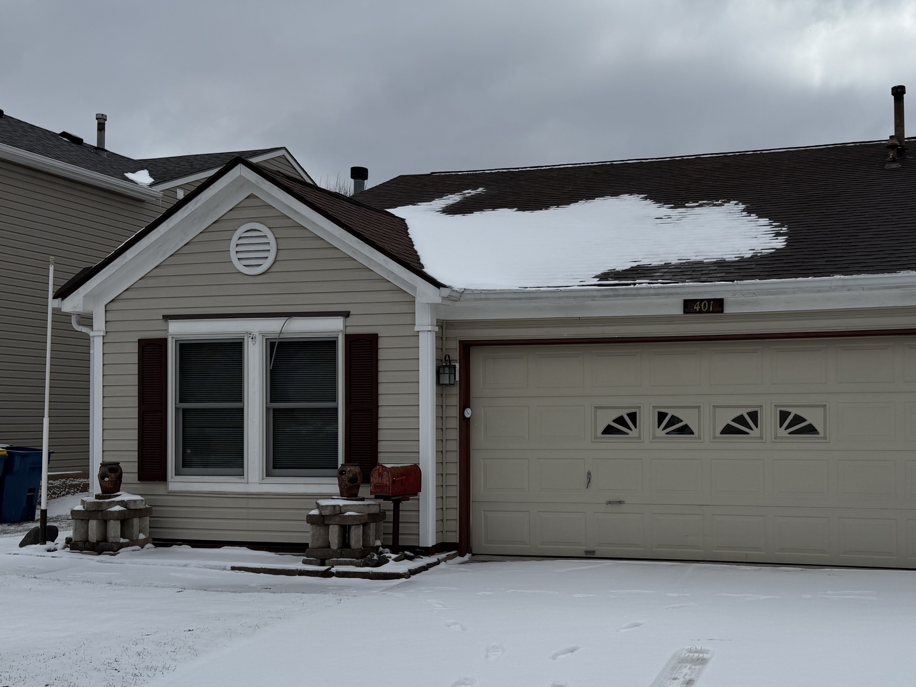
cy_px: 396
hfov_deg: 48.3
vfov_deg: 37.6
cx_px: 598
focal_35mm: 38
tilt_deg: +0.8
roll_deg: +0.0
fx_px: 1006
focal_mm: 6.76
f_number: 1.78
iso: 80
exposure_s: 1/9091
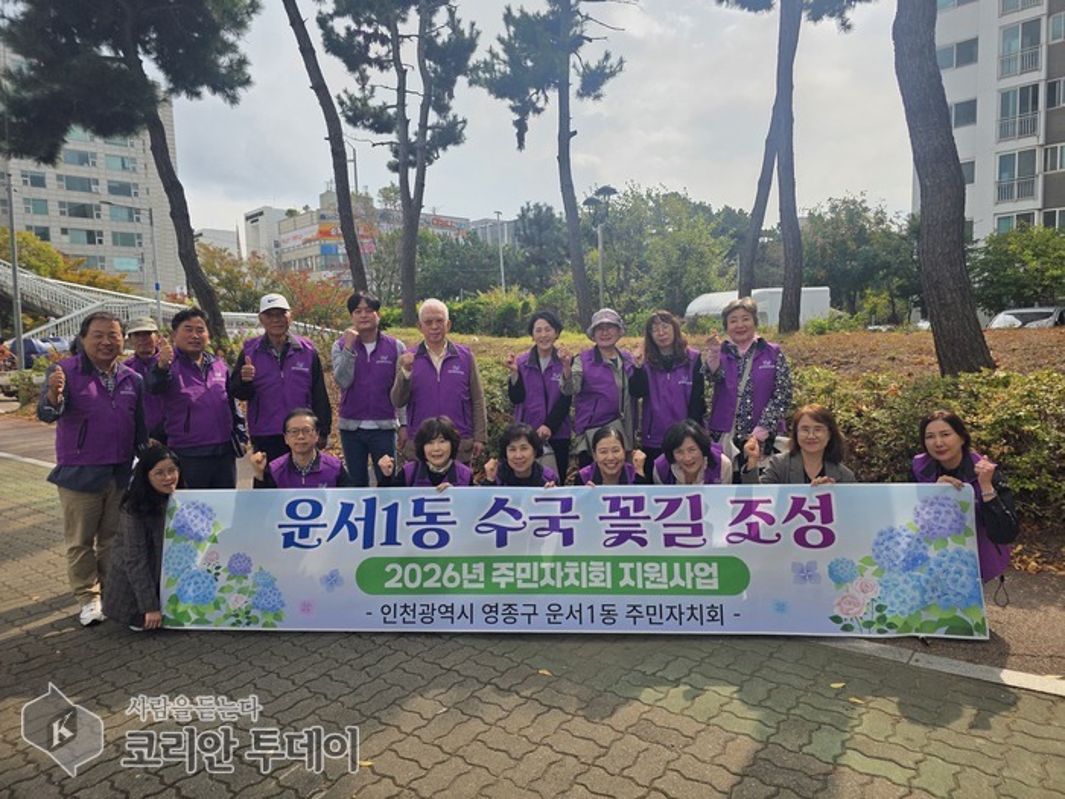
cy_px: 400
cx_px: 532
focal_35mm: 23
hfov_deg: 73.9
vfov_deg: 58.9
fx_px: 708
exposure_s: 1/7944
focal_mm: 6.3
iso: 80
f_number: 1.7
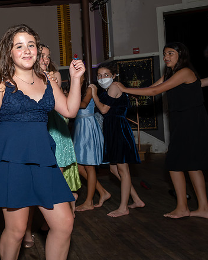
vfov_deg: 40.1
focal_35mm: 46
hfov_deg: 29.7
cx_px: -16
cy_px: 102
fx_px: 354
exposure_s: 1/250
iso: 400
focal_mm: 17
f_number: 6.3
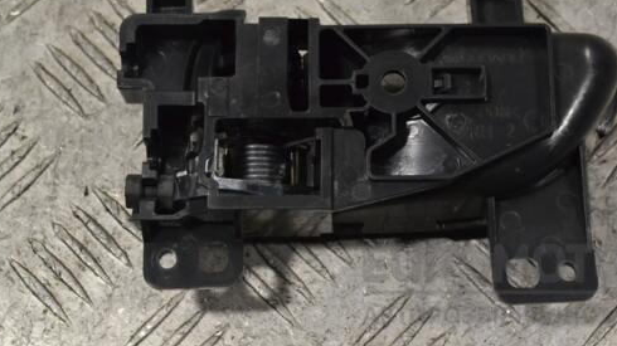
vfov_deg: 13.9
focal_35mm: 87
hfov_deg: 24.6
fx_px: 1417
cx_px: 339
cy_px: 96
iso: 3200
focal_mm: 45
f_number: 9
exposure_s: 1/320
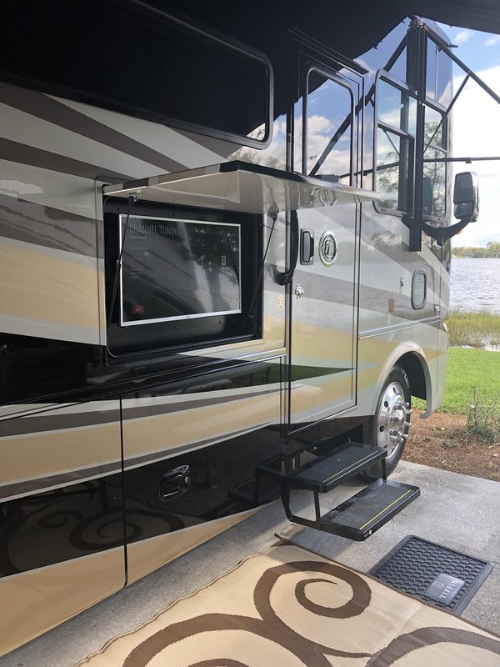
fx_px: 539
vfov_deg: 63.4
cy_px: 334
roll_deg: +0.6
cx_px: 250
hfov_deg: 49.7
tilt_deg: -10.4
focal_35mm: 28
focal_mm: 4
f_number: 1.8
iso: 20
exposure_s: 1/154
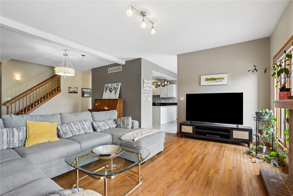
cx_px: 146
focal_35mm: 16
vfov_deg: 73.7
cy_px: 98
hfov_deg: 96.7
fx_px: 130
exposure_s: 1/25
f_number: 9
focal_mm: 16
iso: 640
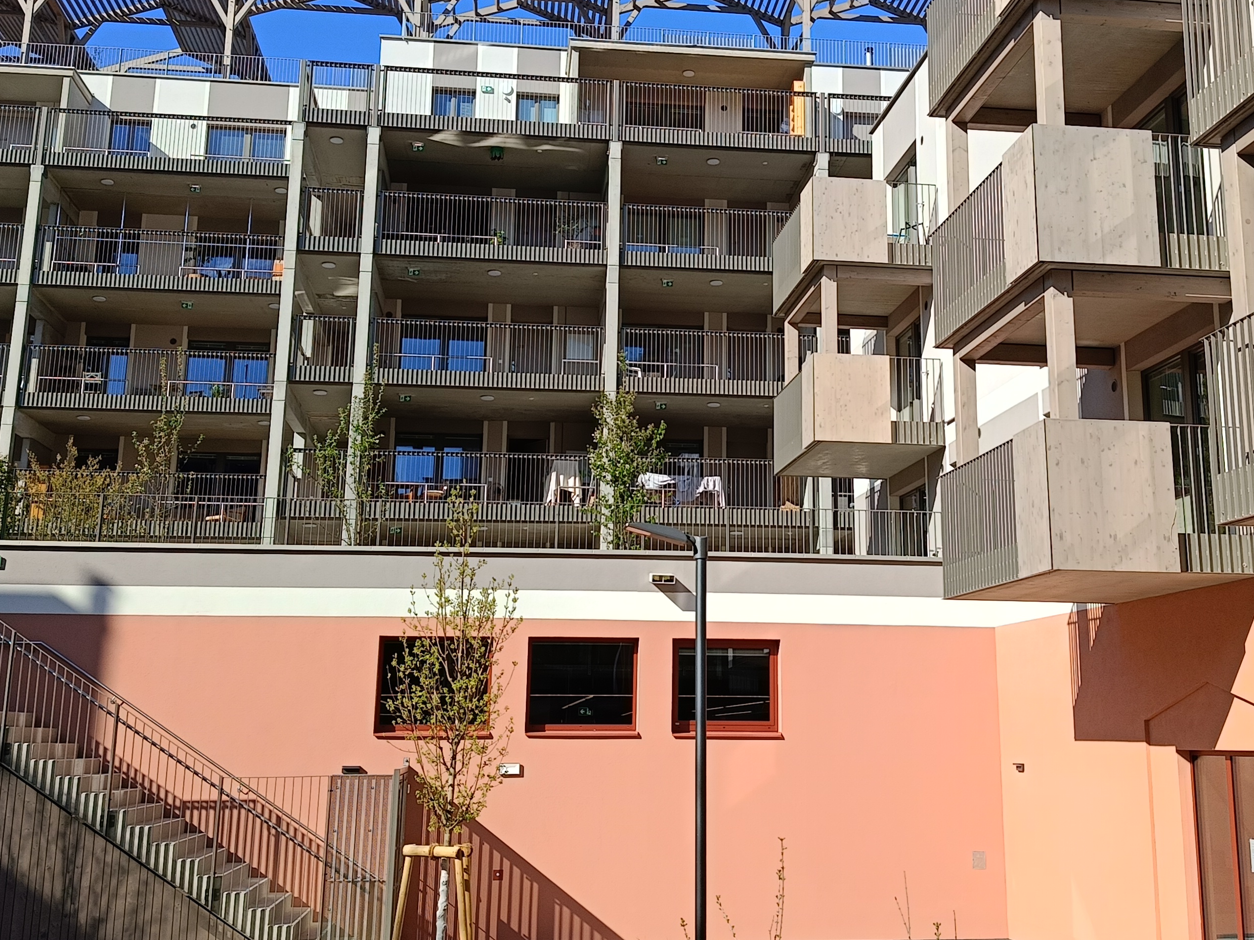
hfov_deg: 45.7
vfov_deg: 35.0
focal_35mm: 41
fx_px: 1485
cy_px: 392
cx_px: 705
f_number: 1.75
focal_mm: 5.25
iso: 50
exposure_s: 1/966
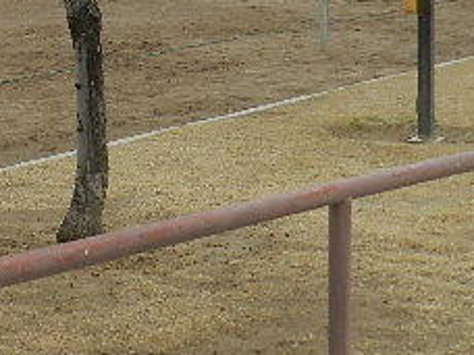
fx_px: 1766
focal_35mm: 129
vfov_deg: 11.2
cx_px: -152
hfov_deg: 14.6
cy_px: -122
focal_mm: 8.1
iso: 160
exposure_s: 1/800
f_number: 4.2
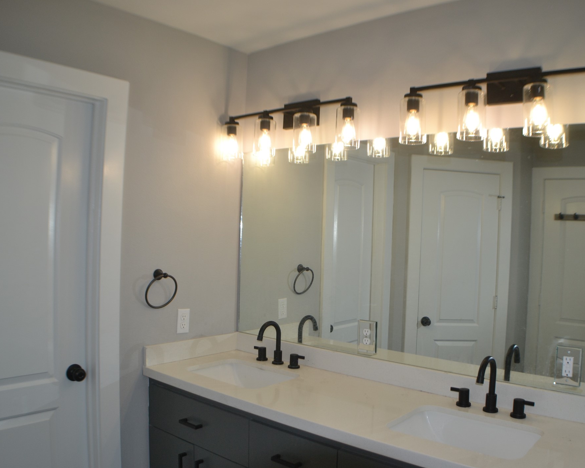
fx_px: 658
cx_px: 330
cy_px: 234
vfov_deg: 39.2
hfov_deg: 47.8
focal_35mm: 38
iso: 180
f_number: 4
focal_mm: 22
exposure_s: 1/125
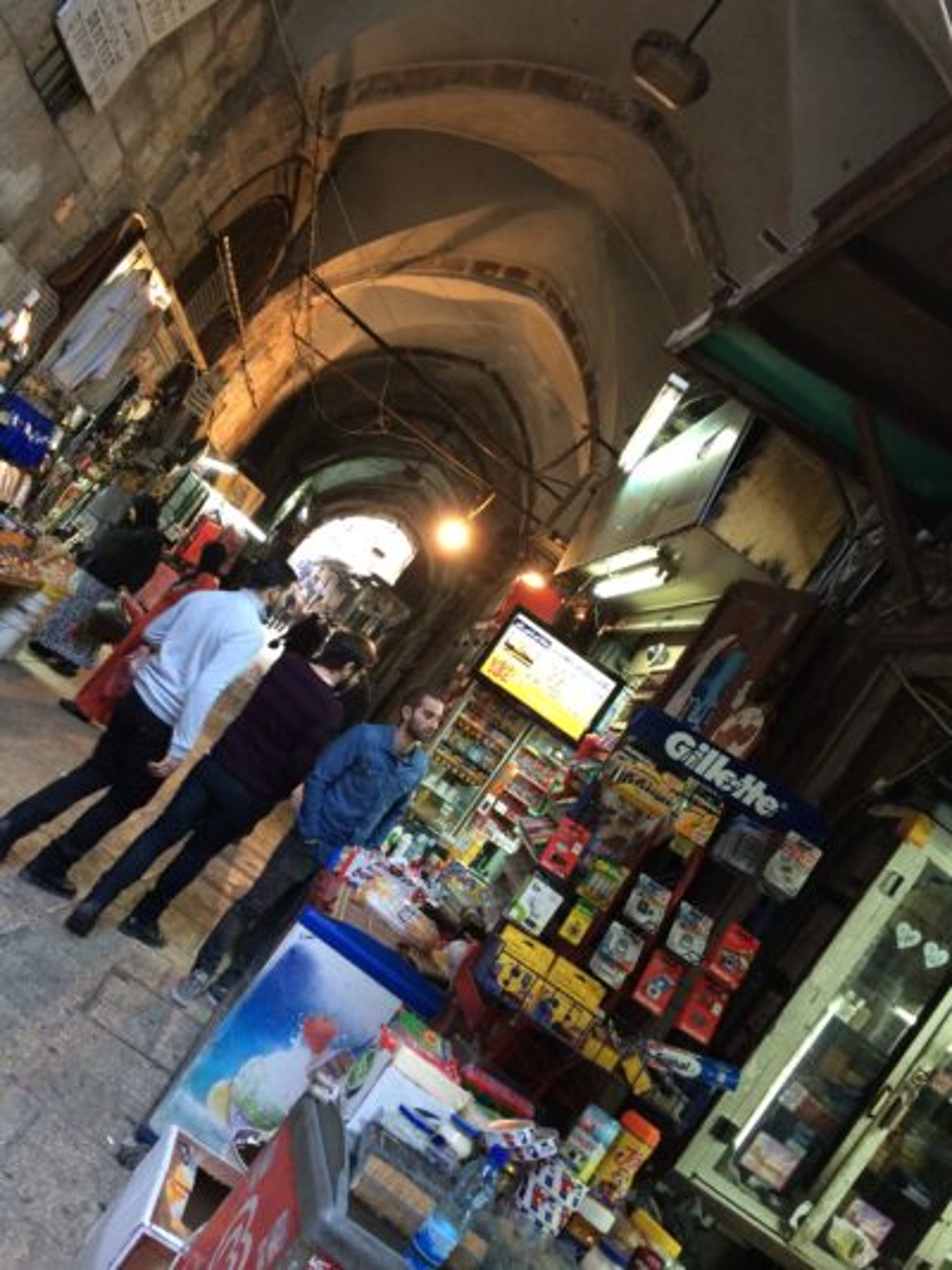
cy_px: 635
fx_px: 1100
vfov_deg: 60.0
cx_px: 476
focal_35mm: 30
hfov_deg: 46.8
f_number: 2.2
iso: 160
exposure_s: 1/30
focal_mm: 4.12
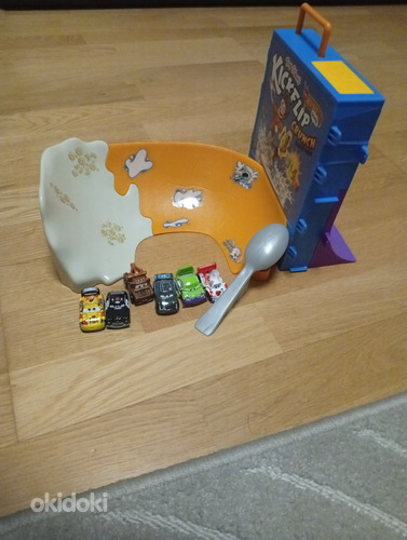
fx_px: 422
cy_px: 270
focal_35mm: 27
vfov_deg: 65.2
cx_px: 204
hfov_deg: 51.5
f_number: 1.8
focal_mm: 3.98
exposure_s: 1/16.7
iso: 2076
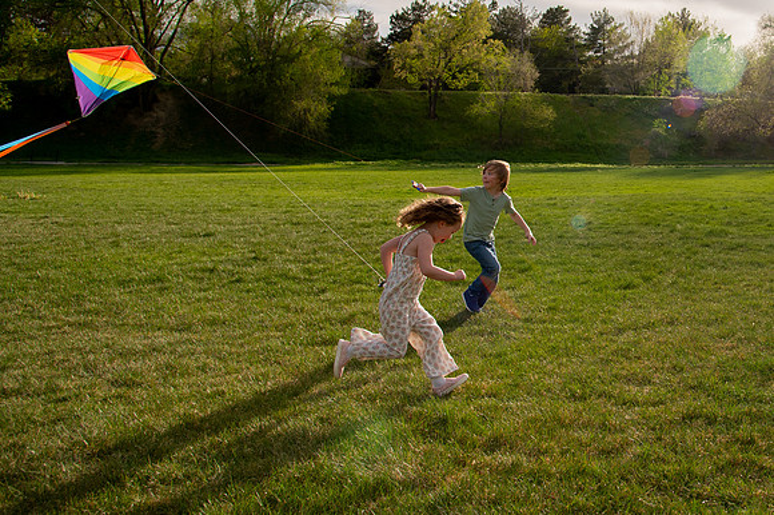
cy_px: 177
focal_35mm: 40
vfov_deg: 32.8
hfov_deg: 45.8
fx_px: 867
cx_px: 612
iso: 200
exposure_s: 1/1250
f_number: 5
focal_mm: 24
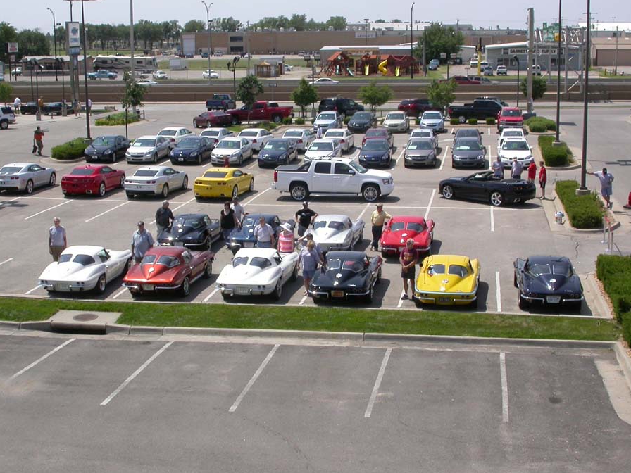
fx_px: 1021
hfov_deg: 34.3
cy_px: 222
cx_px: 298
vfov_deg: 26.1
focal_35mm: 56
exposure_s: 1/314
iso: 100
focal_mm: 10.2
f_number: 8.1
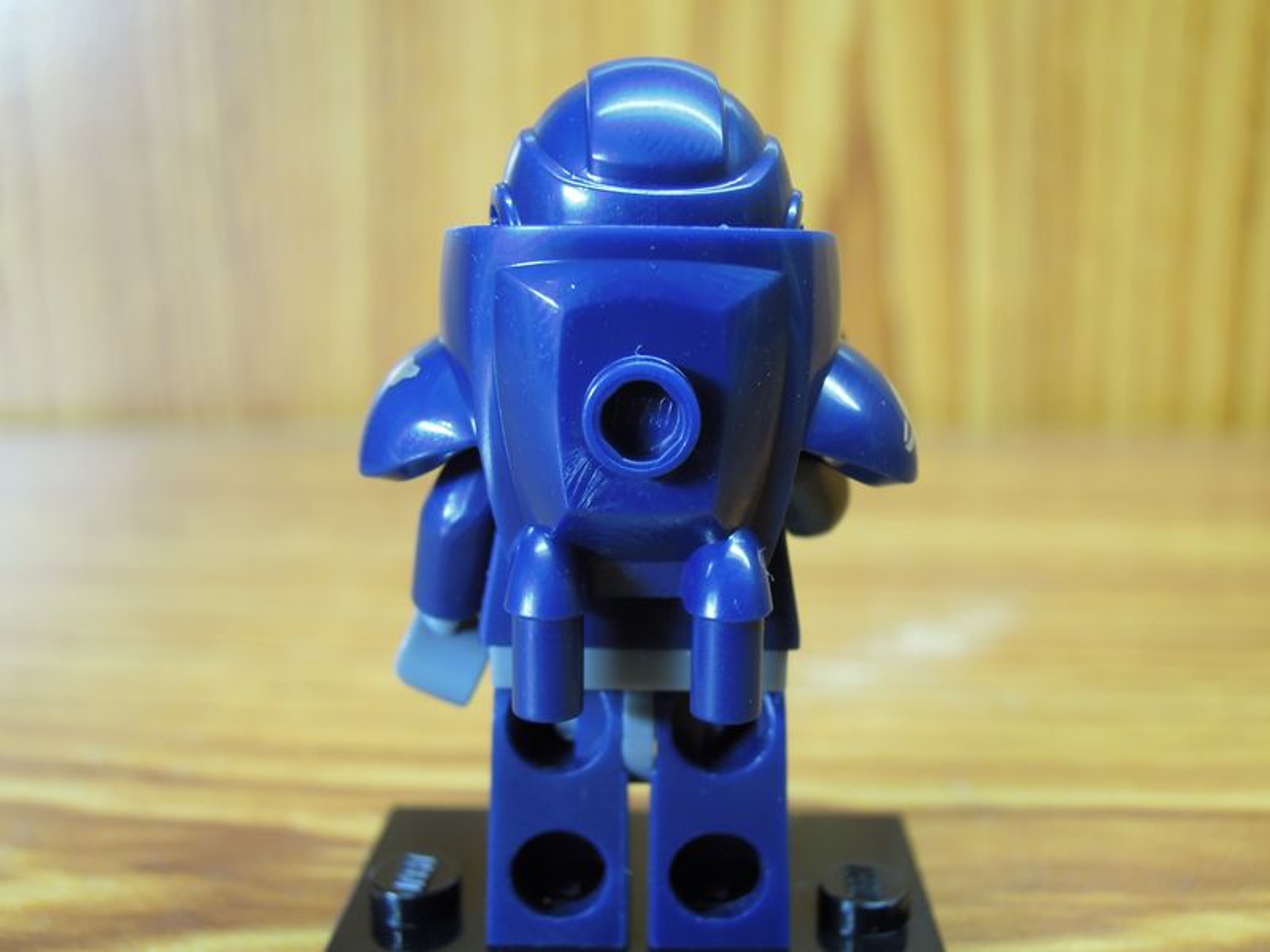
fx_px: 1468
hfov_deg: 46.8
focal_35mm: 40
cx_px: 635
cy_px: 476
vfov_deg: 36.0
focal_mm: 7.2
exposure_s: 1/15
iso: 160
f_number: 2.9
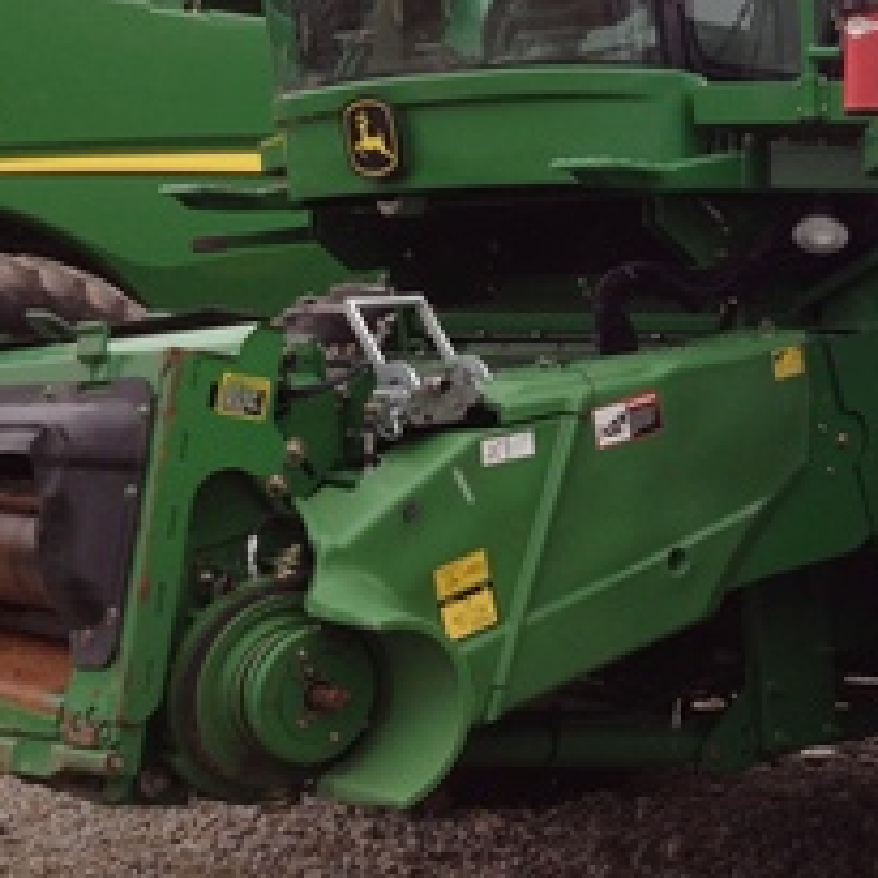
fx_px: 2353
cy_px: 184
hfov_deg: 20.1
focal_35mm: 82
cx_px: 981
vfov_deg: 20.9
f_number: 2.4
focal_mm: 4.28
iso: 50
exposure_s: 1/290
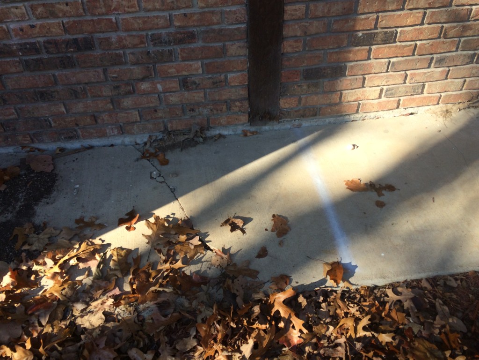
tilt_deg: -48.3
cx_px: 240
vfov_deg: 48.2
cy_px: 180
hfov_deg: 61.7
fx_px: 401
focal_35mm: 29
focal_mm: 4.15
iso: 32
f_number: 2.2
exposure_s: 1/456
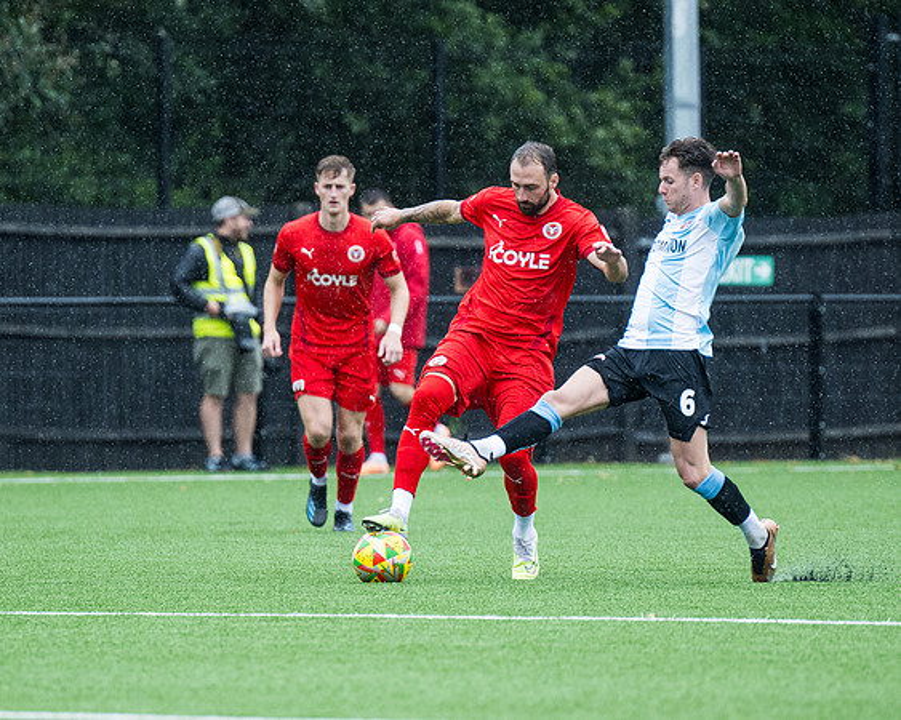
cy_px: 410
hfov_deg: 3.5
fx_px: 14845
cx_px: 441
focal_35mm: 557
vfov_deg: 2.8
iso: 800
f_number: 4
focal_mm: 260
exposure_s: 1/1250
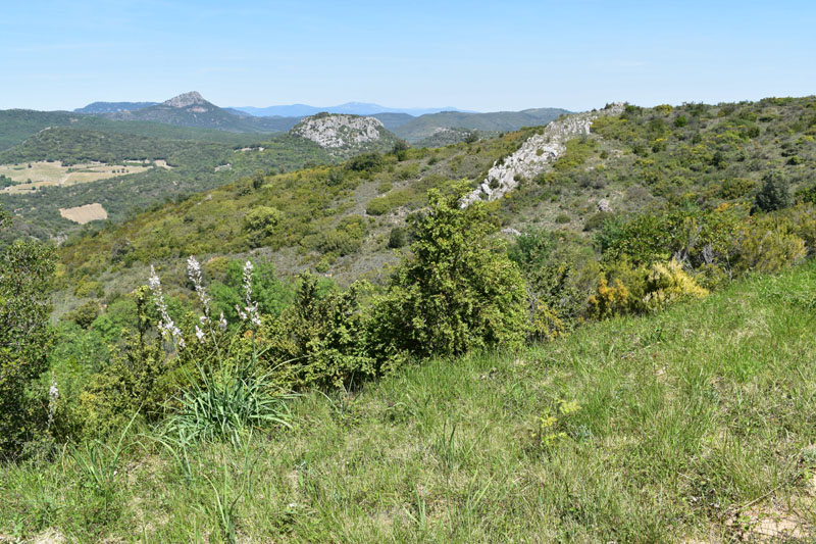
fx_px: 680
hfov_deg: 61.9
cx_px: 408
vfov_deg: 43.6
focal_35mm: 30
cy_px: 272
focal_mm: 20
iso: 400
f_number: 11
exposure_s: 1/400
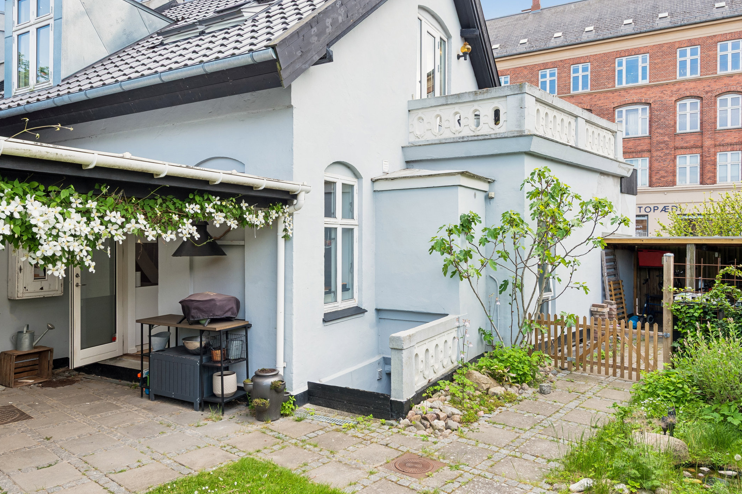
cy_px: 248
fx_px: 556
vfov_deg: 47.9
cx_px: 340
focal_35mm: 27
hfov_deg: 67.3
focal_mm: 19
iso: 200
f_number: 10
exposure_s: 1/60
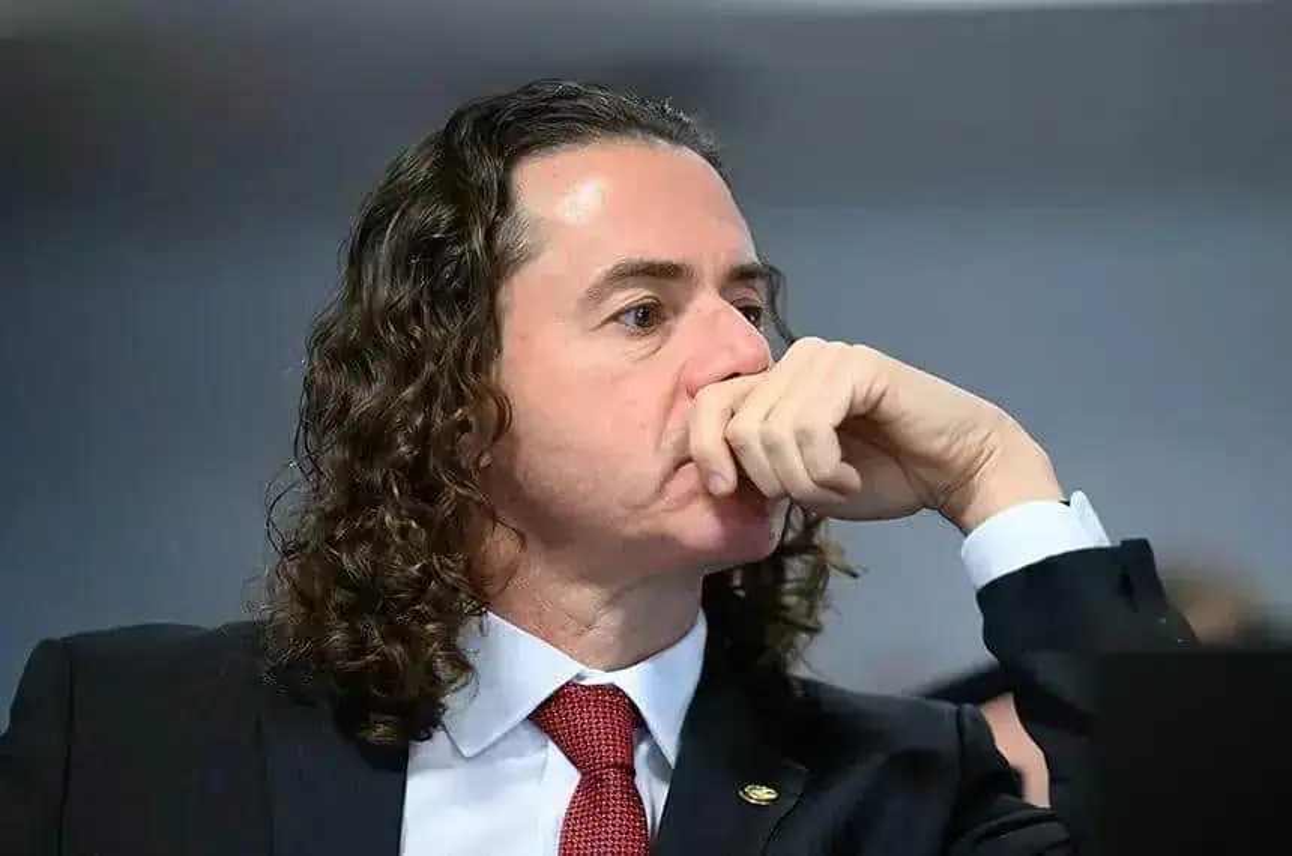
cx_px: 646
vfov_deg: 7.8
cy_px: 428
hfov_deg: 11.8
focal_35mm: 175
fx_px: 6269
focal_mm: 175
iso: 2000
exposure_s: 1/160
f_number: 2.8
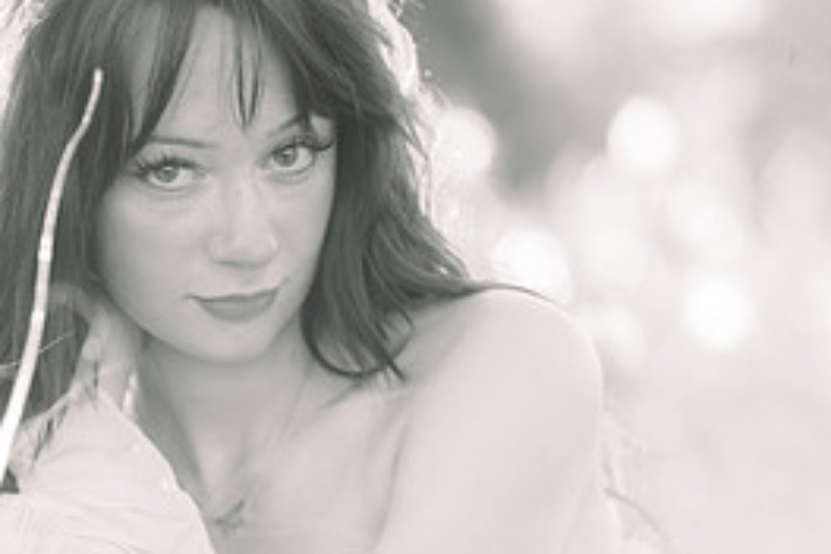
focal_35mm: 210
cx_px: 94
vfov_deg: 6.5
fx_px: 4847
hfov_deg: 9.8
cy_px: 568
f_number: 2.2
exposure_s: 1/200
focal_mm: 85
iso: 160
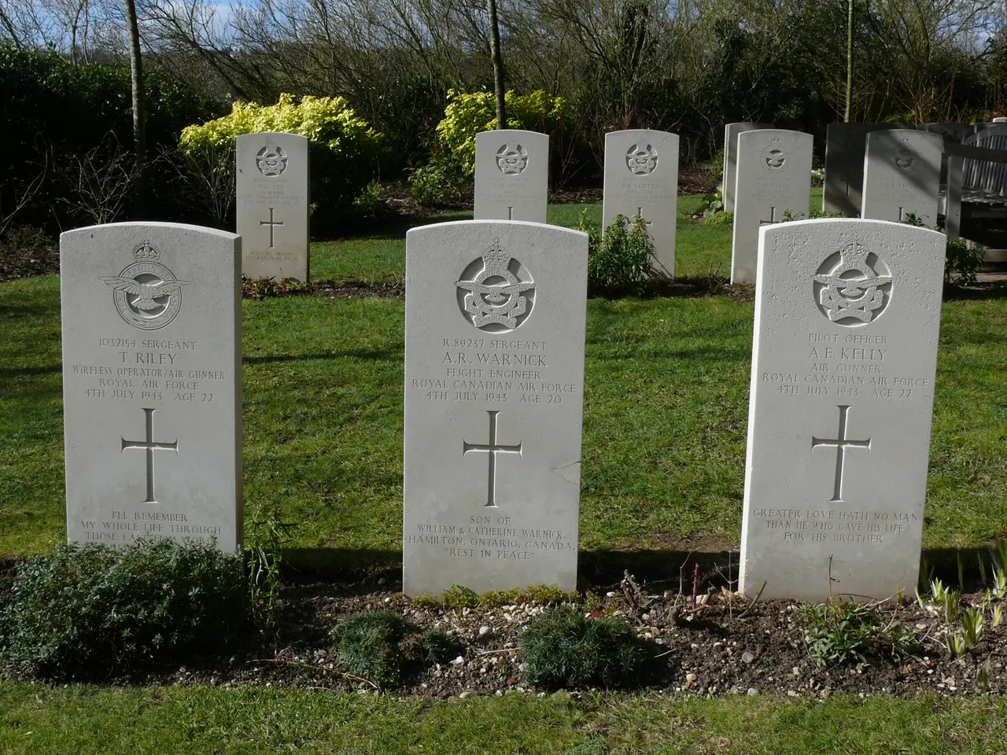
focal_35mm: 50
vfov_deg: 29.1
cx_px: 504
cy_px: 378
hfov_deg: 38.2
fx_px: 1455
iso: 100
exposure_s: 1/400
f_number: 7.1
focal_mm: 9.1
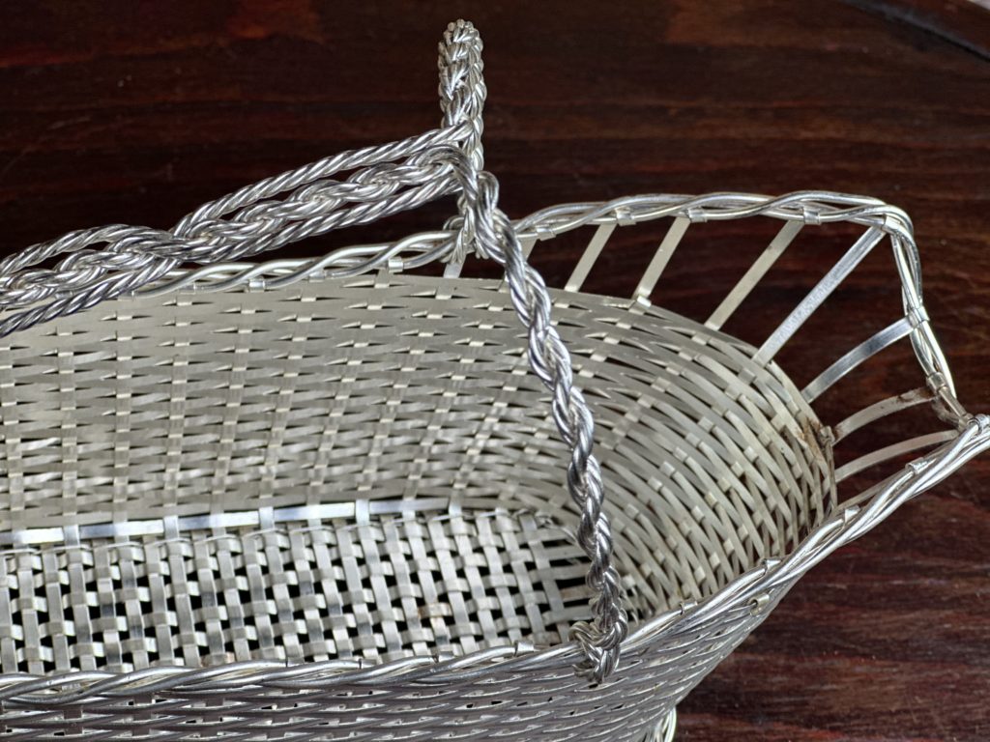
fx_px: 2202
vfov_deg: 19.1
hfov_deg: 25.3
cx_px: 495
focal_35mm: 77
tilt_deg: -48.9
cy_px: 371
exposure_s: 1/100
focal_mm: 9
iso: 80
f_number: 2.8
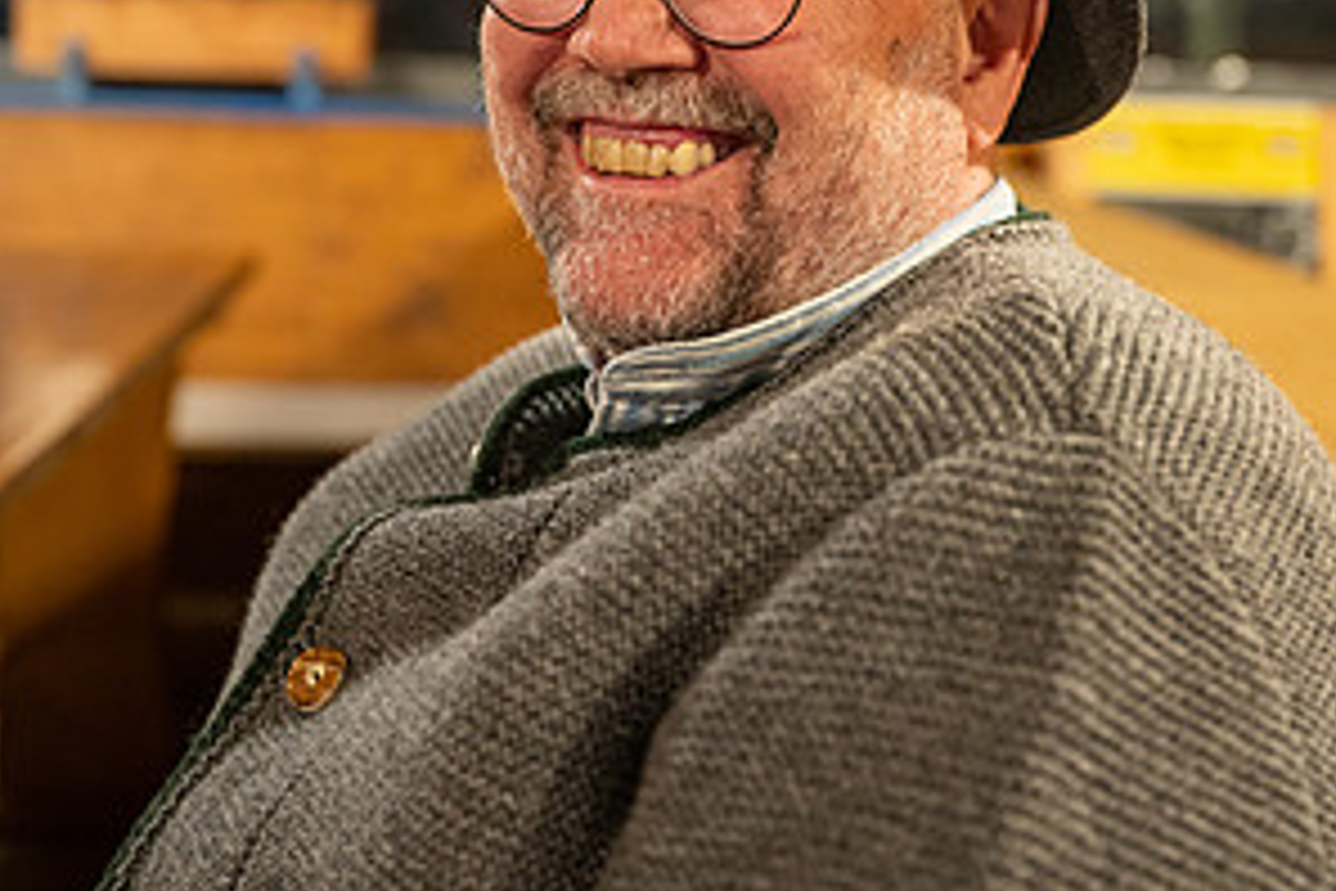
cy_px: 153
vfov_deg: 25.0
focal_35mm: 53
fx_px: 1967
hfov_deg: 37.5
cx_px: 668
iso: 3200
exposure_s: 1/40
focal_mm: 35
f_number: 2.8
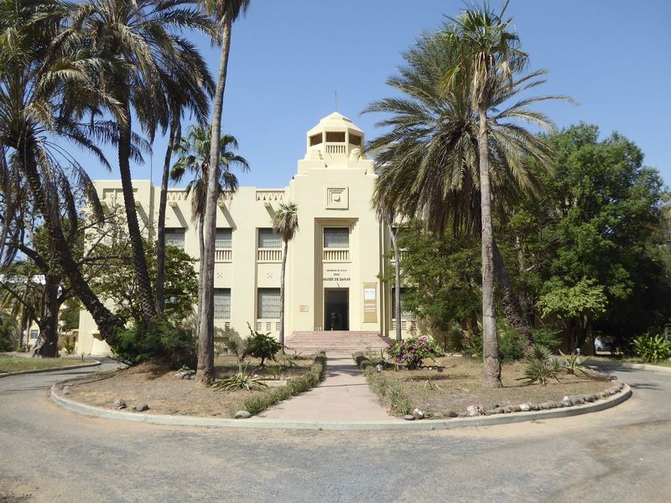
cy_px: 252
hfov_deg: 56.8
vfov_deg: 44.2
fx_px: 620
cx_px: 336
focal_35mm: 32
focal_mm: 5.4
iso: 80
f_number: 3.5
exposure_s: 1/800
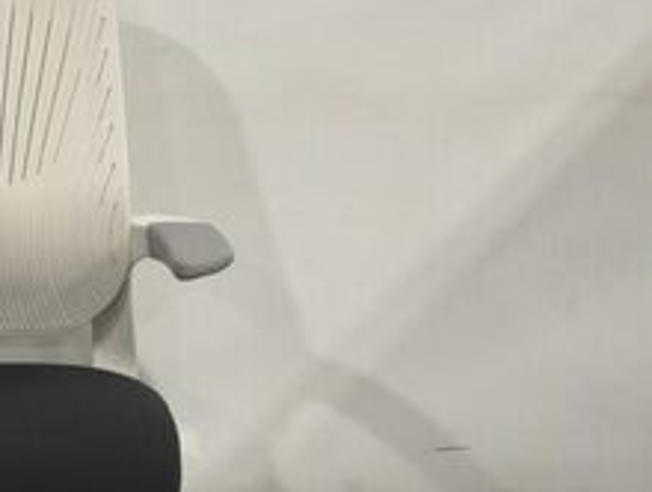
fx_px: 1246
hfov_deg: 27.7
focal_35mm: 66
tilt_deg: -21.7
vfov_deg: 22.0
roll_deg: -1.6
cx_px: 3
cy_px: 413
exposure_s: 1/60
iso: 100
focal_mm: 3
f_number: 1.8
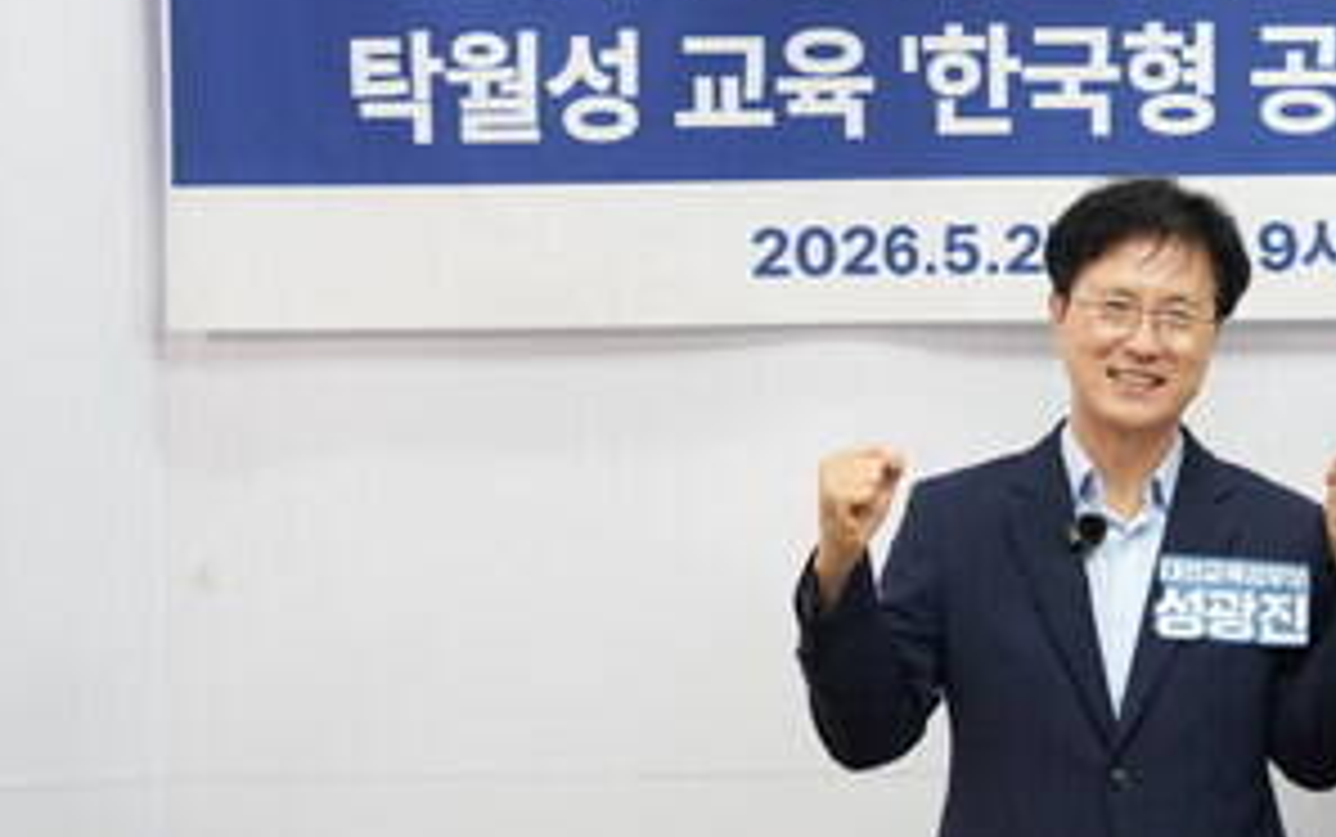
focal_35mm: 107
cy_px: 326
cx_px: 1305
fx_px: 3898
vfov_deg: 12.2
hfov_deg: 19.0
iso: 250
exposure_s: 1/125
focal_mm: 52
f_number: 2.8
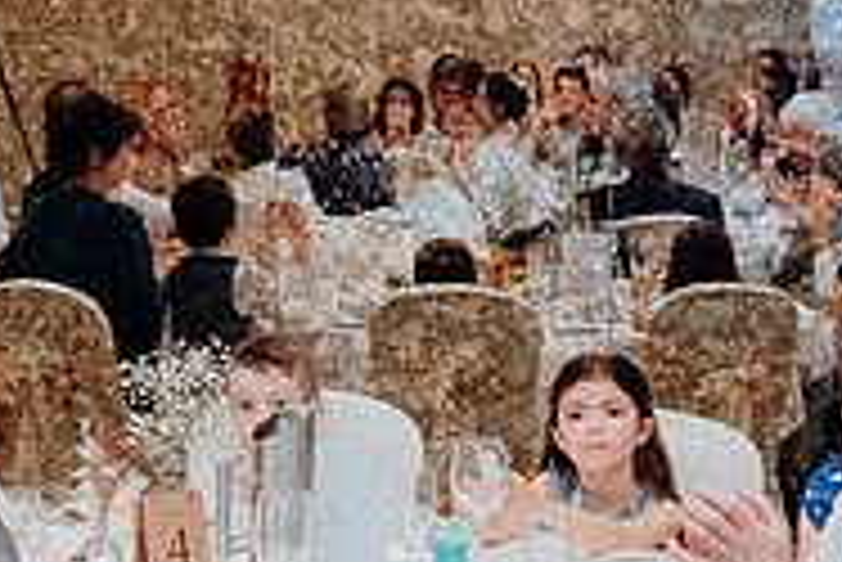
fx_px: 3558
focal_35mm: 152
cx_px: 878
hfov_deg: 13.3
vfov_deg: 8.9
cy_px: 677
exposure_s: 1/160
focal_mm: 33
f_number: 3.5
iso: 3200
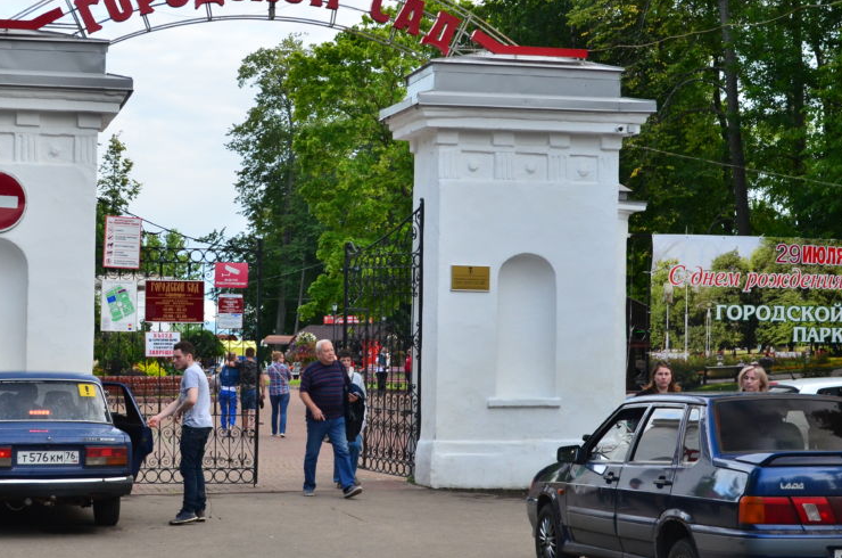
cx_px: 412
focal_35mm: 73
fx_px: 1697
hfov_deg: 27.9
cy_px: 281
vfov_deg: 18.7
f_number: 7.1
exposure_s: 1/250
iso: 640
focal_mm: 35
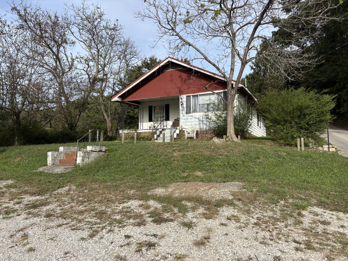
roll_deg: +0.5
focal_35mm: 26
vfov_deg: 53.1
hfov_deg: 67.3
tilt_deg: +3.4
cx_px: 174
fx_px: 261
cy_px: 130
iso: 50
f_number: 1.6
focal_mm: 5.96
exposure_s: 1/2151
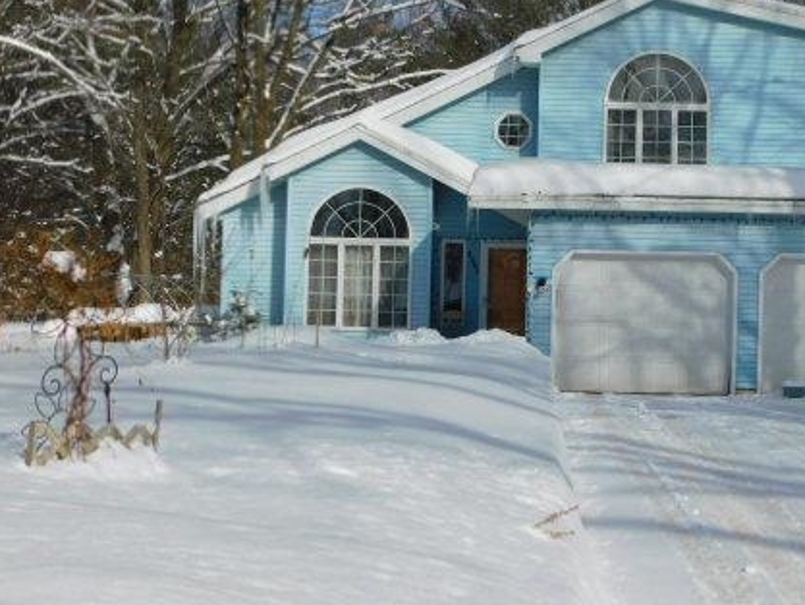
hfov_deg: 27.7
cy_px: 234
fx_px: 1605
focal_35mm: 69
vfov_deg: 21.3
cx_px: 612
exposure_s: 1/800
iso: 125
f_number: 7.4
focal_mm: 8
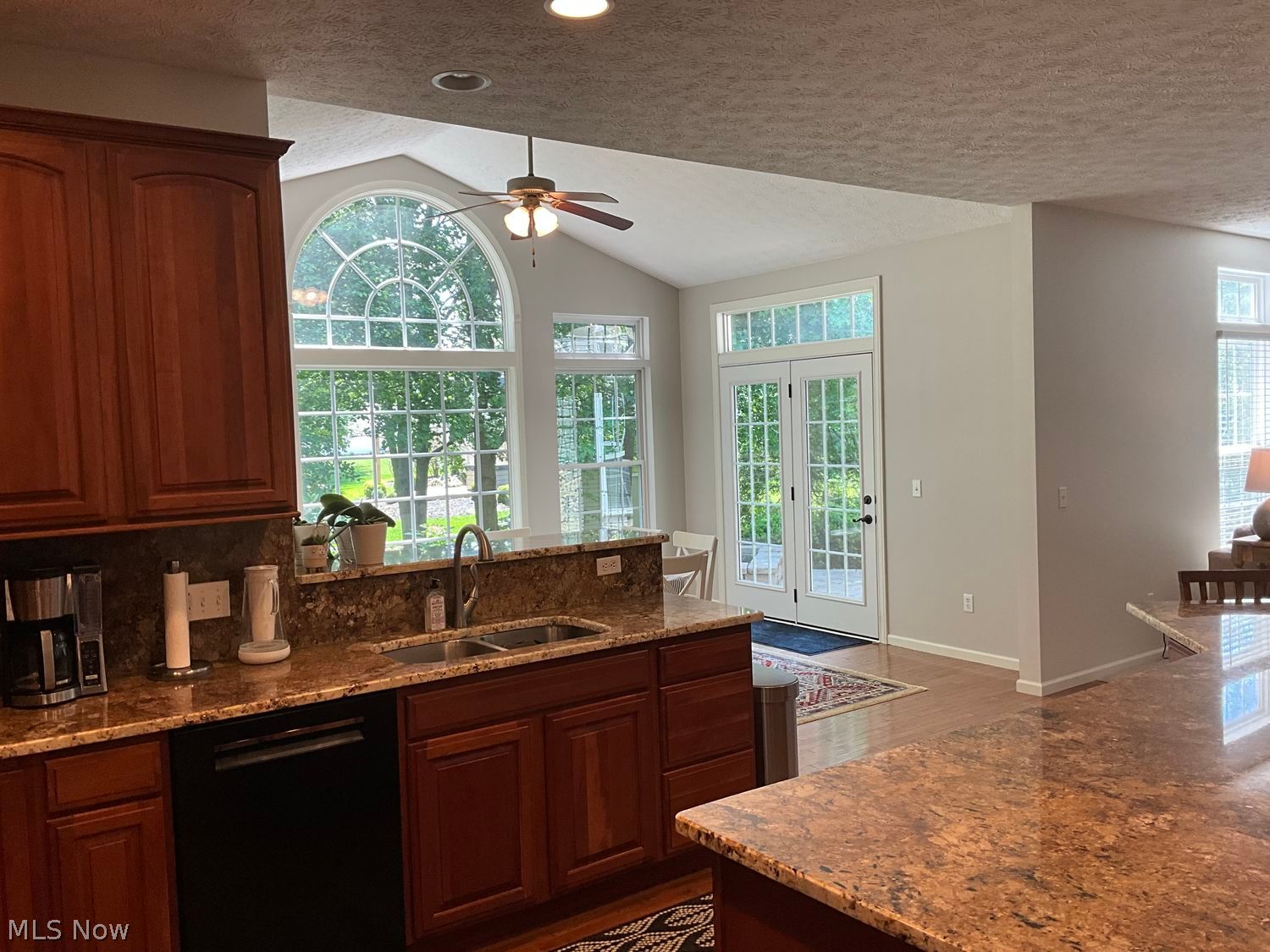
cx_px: 635
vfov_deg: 48.2
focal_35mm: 29
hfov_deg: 61.7
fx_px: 1064
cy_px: 476
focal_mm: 3
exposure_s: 1/60
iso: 32
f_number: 1.8
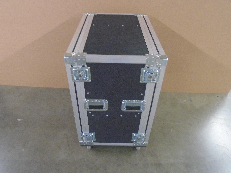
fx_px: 174
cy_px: 86
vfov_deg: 53.1
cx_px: 116
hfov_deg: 67.3
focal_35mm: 26
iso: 400
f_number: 3.2
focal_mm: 4.6
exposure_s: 1/8
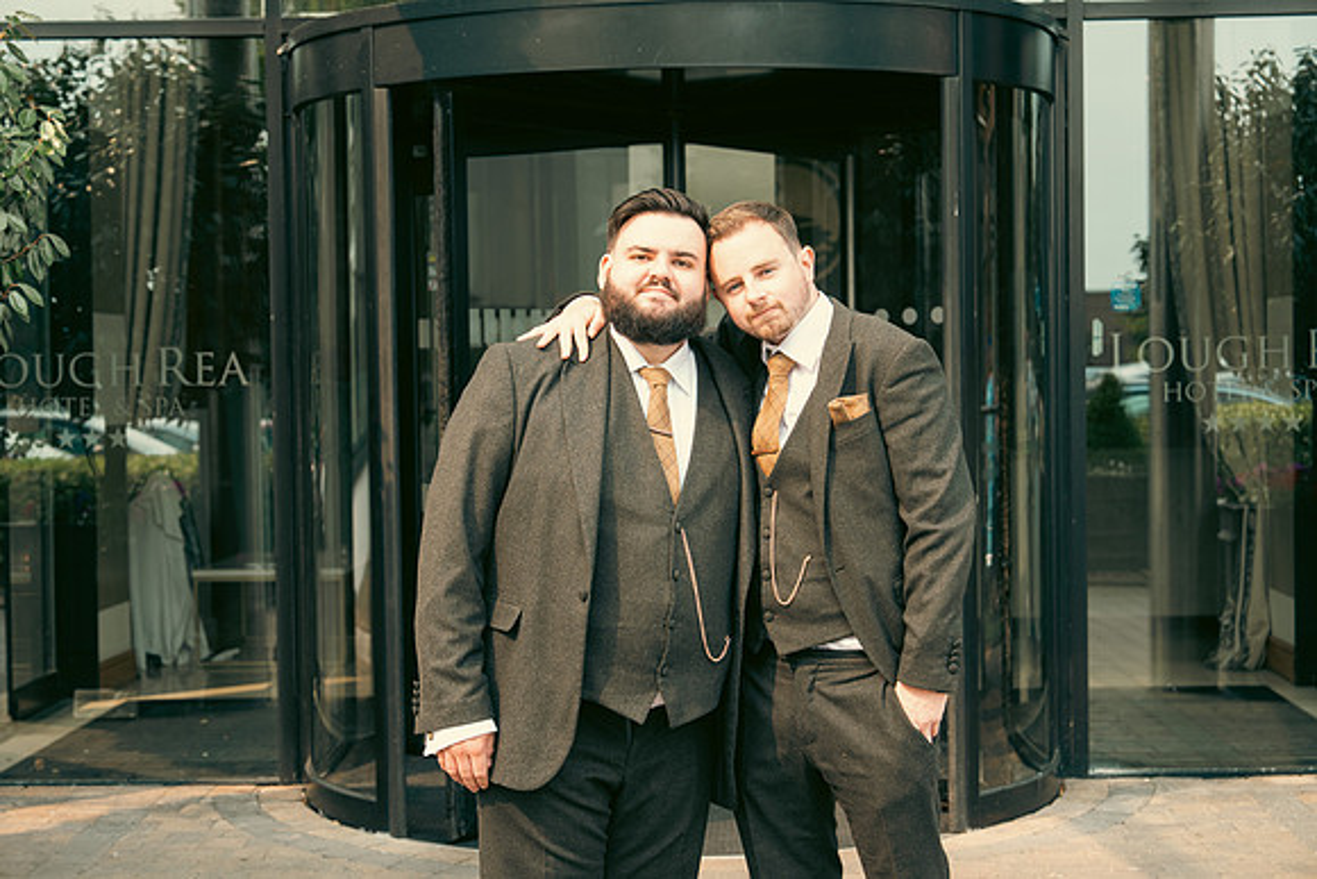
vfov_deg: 19.7
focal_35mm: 69
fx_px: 2525
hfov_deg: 29.2
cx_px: 658
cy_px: 440
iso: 500
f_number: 5
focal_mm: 69
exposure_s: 1/250
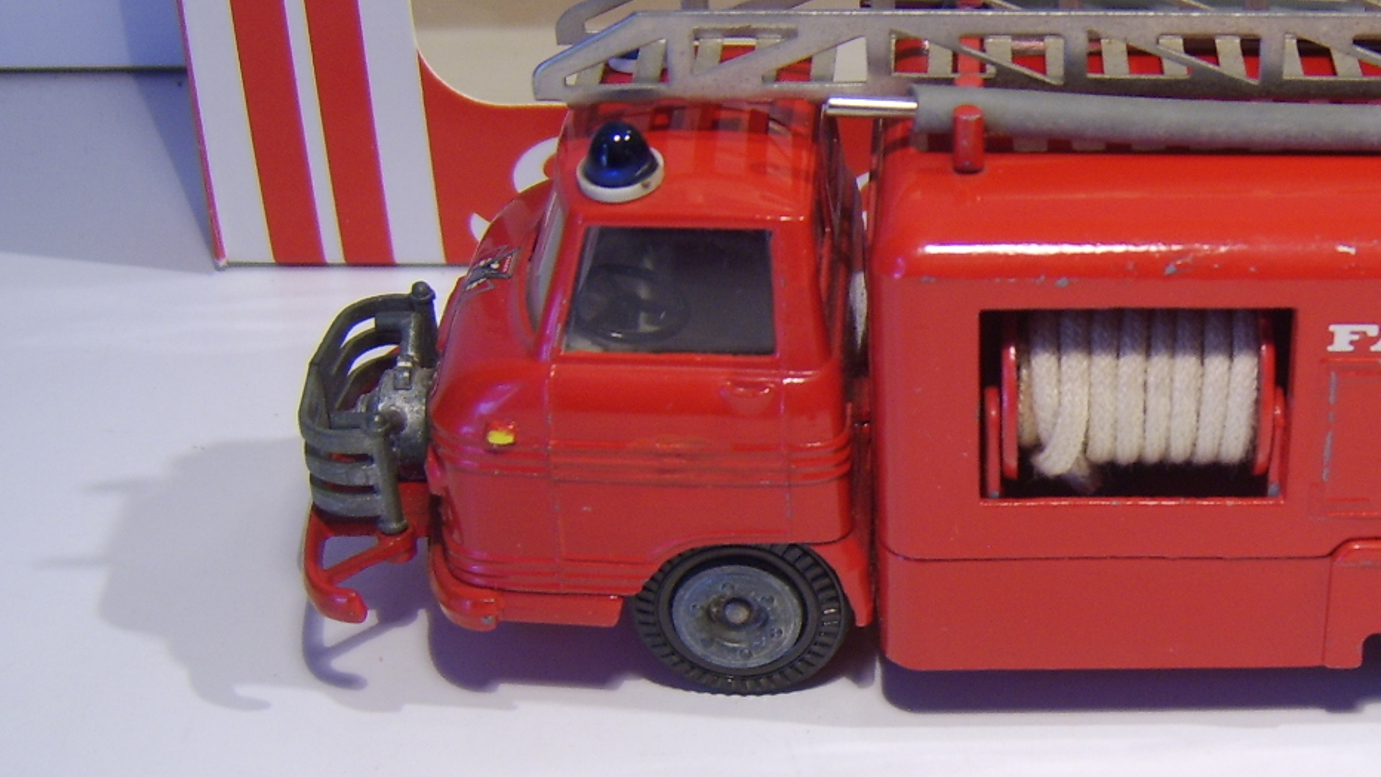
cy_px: 396
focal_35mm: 58
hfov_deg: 34.5
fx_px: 2124
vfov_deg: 20.7
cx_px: 1171
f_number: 2.7
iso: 71
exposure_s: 1/24
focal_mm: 8.13
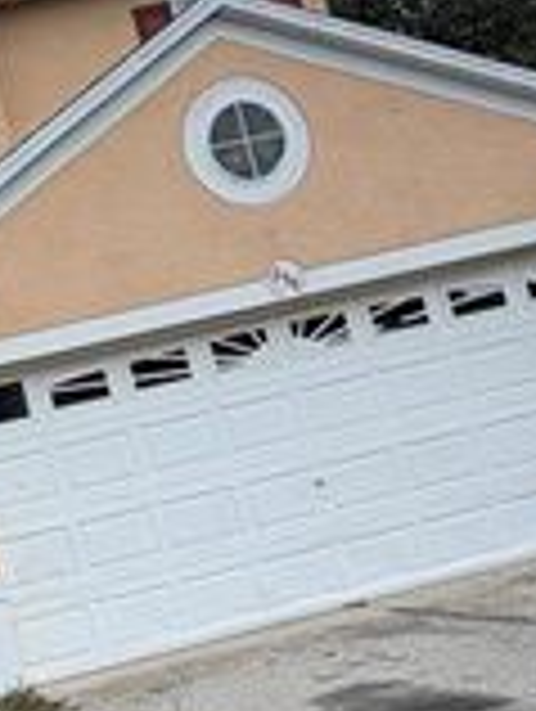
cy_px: 466
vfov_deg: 32.4
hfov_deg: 20.7
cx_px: -297
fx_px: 1215
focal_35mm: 59
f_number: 2.2
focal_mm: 2.22
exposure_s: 1/770
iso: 25
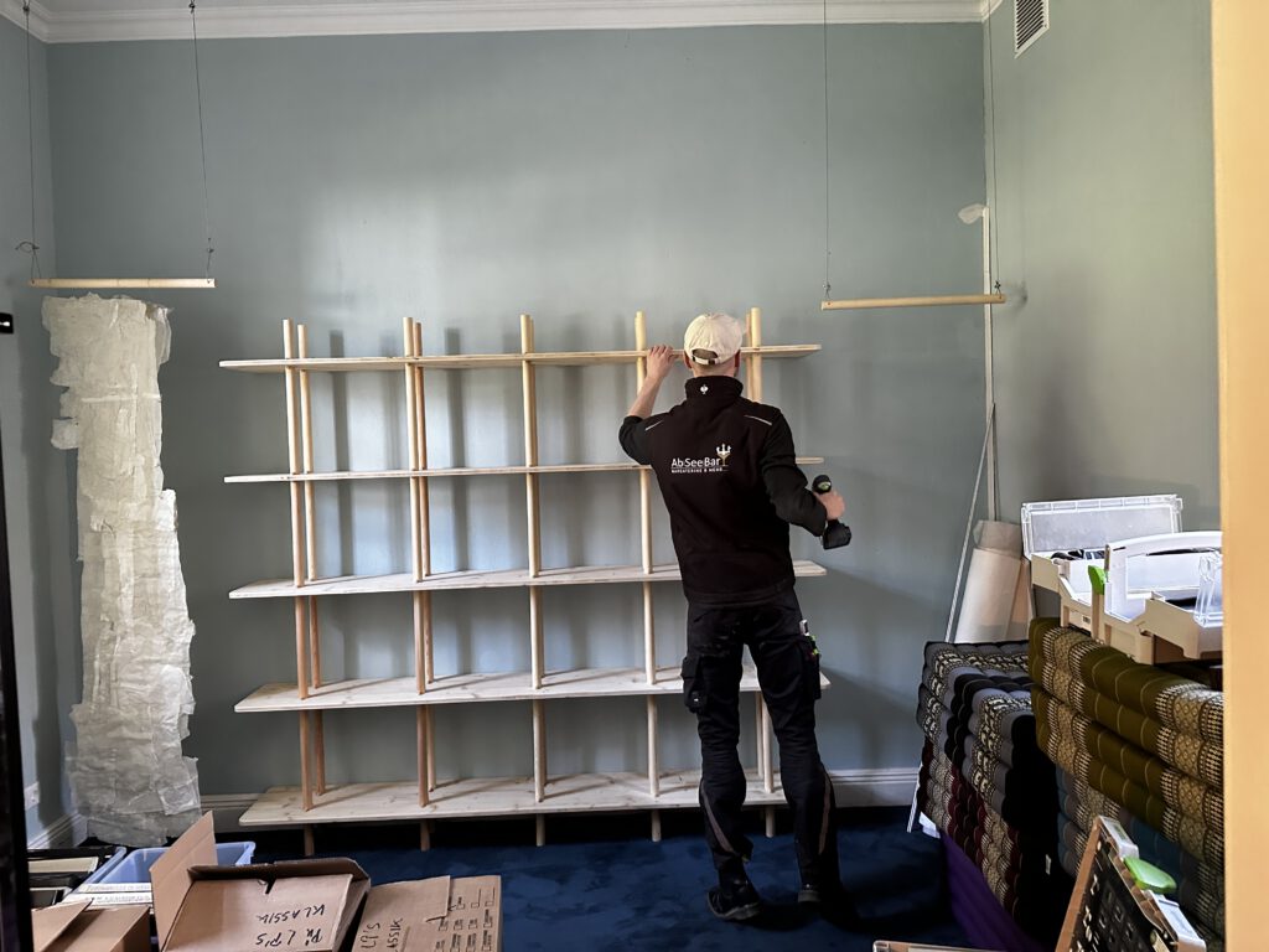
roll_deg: +4.0
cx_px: 634
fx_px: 880
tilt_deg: +1.1
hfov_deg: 71.6
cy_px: 476
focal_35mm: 24
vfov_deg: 56.8
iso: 500
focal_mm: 6.86
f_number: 1.78
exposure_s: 1/60
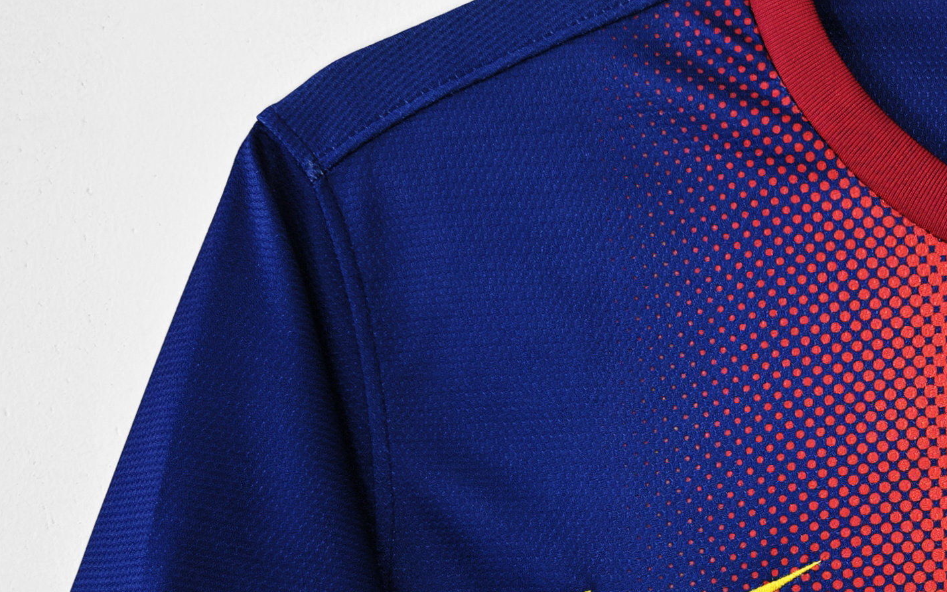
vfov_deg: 18.5
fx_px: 1807
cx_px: 1053
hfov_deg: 26.9
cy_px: 454
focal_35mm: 70
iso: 86
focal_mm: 8.67
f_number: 1.75
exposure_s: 1/100
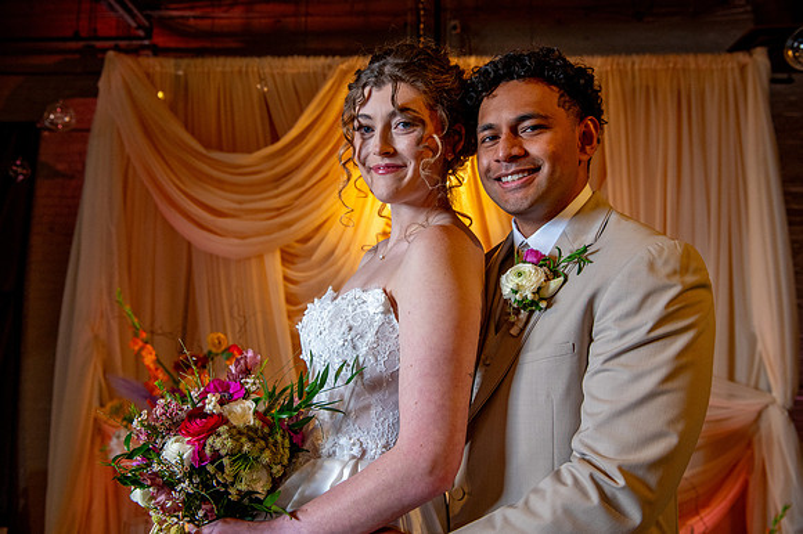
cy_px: 267
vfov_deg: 39.1
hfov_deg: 56.2
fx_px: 752
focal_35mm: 34
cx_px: 402
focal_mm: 32
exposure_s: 1/320
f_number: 5
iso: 2000
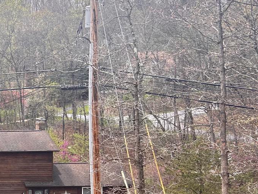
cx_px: -130
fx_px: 589
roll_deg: +1.1
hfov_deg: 20.9
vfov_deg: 18.7
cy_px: 104
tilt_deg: -3.8
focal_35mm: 79
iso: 50
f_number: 1.5
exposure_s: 1/949
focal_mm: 5.7
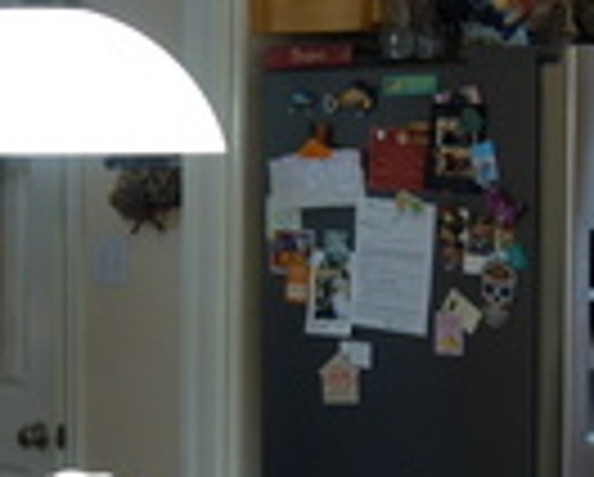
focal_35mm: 127
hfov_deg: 15.1
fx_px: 2236
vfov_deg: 12.1
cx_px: 180
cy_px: 376
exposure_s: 1/80
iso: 400
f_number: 1.8
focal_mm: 10.4
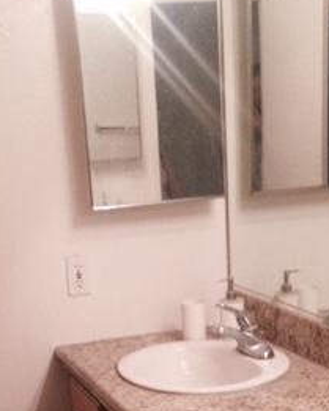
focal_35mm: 79
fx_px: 961
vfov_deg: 23.2
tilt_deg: -17.5
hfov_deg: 19.4
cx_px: 161
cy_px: 405
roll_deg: +3.4
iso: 320
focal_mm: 4.12
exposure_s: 1/20
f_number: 2.4
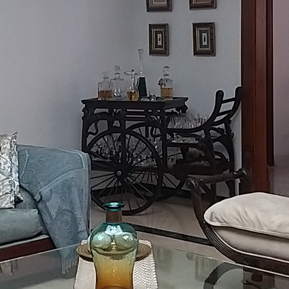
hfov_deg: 19.1
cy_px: 69
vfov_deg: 18.9
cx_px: 114
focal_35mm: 91
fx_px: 860
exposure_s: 1/30
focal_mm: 3.93
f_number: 1.7
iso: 250
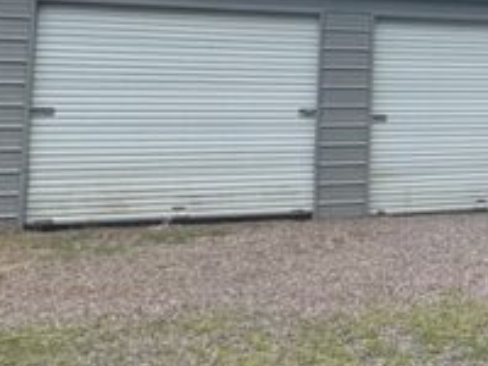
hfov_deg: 28.0
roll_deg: -1.1
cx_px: 647
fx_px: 789
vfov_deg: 25.4
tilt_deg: +0.9
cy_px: 41
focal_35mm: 56
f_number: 2.2
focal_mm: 2.22
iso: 50
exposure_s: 1/1789
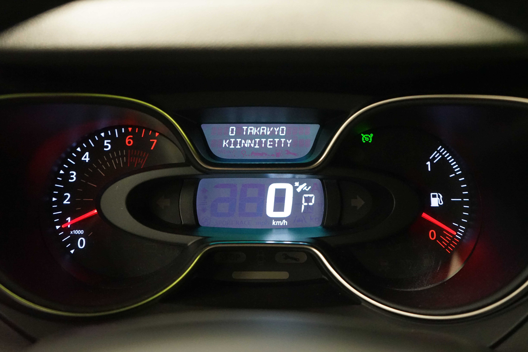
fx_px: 660
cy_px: 176
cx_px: 264
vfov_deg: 29.9
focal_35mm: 45
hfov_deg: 43.6
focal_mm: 45
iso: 6400
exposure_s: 1/40
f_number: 4.5
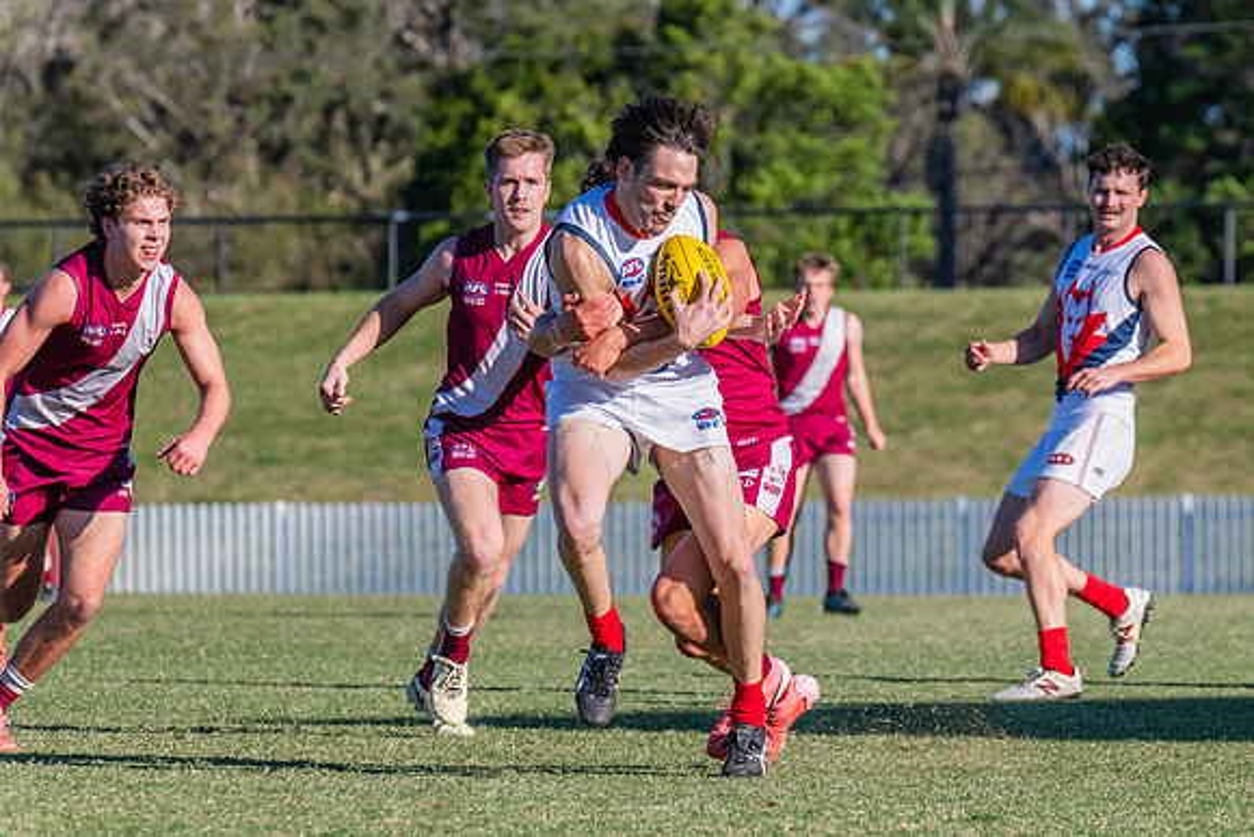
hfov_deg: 4.7
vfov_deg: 3.1
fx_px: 15261
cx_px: 818
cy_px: 426
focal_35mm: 438
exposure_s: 1/1600
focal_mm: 330
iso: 800
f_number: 10
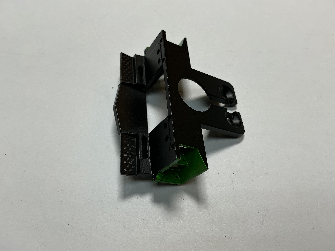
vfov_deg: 48.2
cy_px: 126
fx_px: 281
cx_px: 168
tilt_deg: -59.9
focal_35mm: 29
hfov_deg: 61.7
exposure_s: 1/191
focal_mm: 3
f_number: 1.8
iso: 20
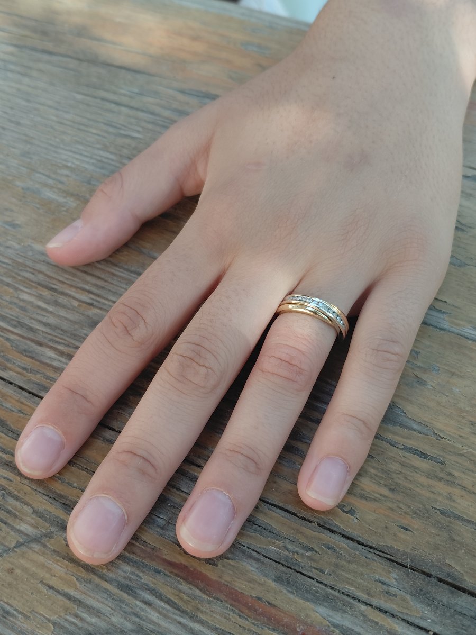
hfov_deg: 54.9
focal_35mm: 25
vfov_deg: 69.4
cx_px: 238
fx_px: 458
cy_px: 318
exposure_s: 1/192
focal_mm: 4.69
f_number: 1.8
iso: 50
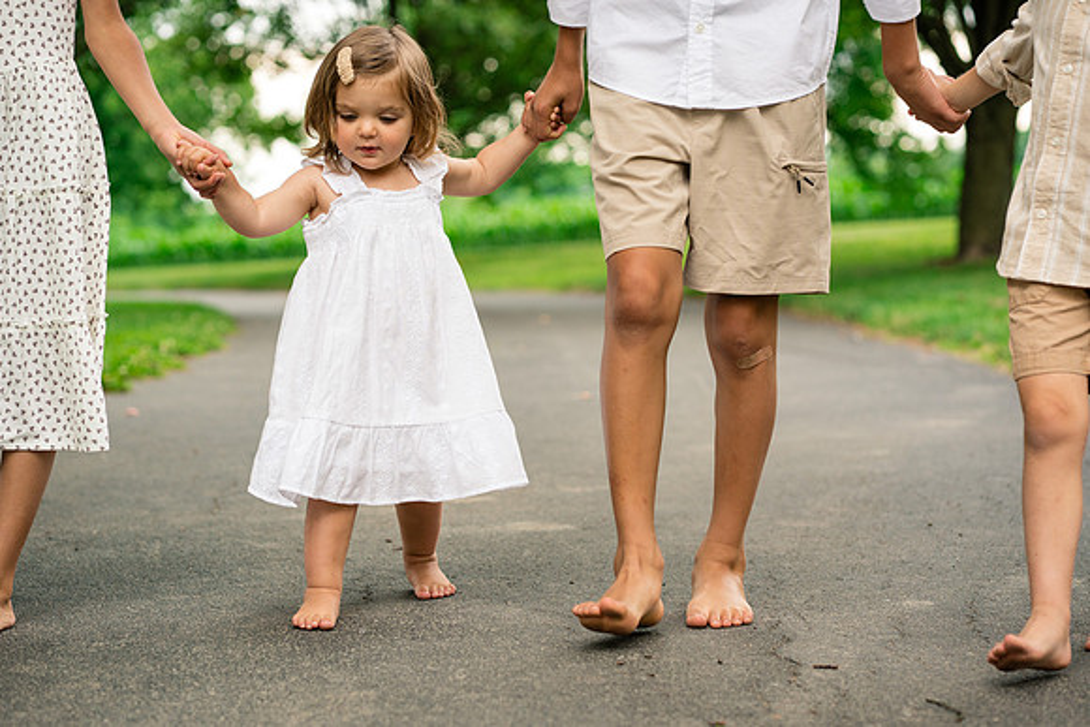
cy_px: 364
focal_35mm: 85
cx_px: 545
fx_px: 2574
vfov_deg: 16.1
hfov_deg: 23.9
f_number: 3.5
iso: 500
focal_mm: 85
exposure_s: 1/500
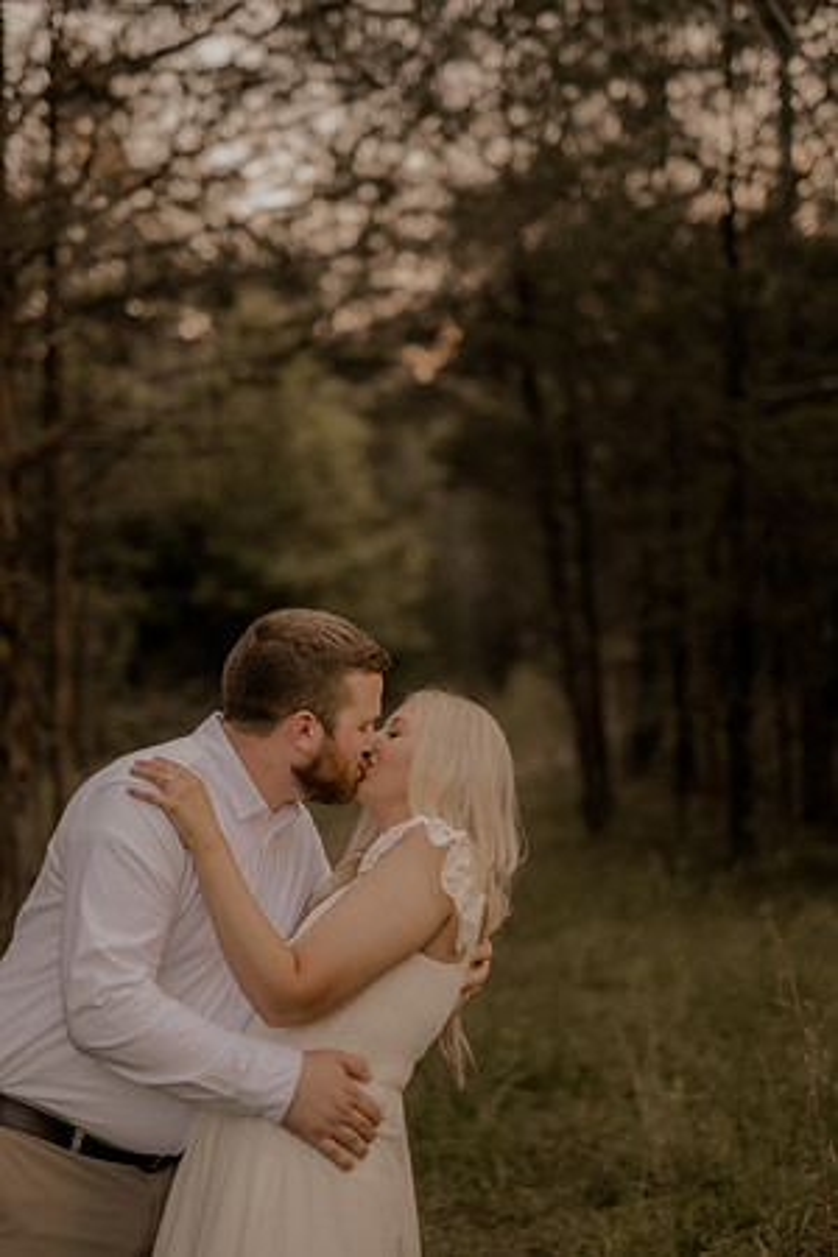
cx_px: 419
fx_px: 1746
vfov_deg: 39.6
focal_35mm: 50
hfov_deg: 27.0
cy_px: 628
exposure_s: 1/250
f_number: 2.2
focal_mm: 50
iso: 200
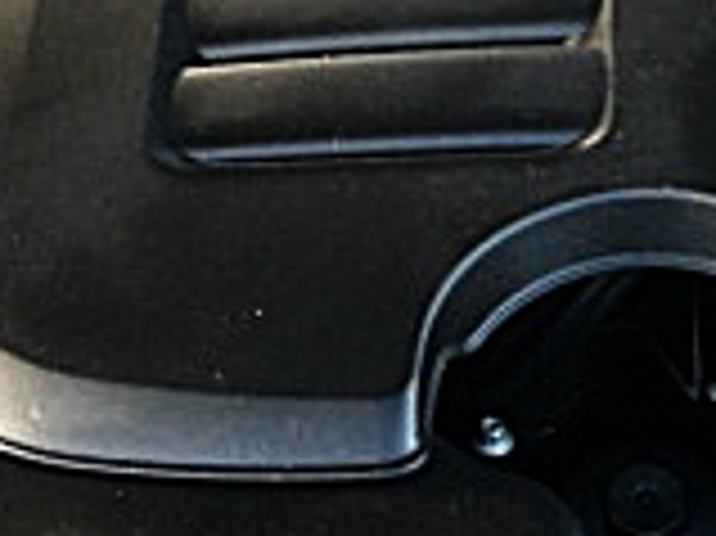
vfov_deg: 10.2
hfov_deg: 13.5
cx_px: 693
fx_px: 2997
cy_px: 162
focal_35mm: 145
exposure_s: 1/100
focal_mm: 6.3
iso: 400
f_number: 2.8
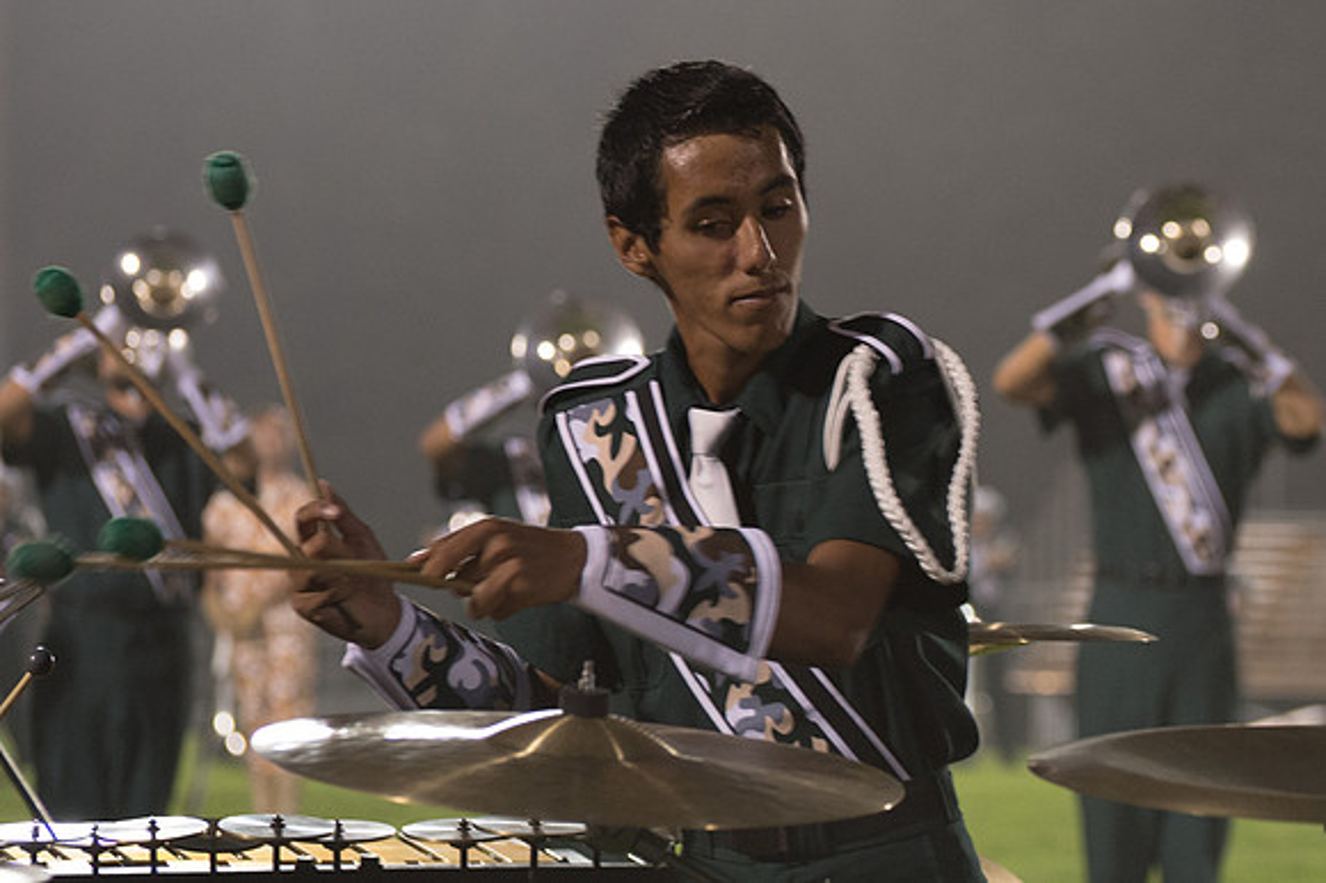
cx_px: 816
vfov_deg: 7.9
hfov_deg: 11.8
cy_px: 424
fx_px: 6402
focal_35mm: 174
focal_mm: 110
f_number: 4.5
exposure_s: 1/160
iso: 3600
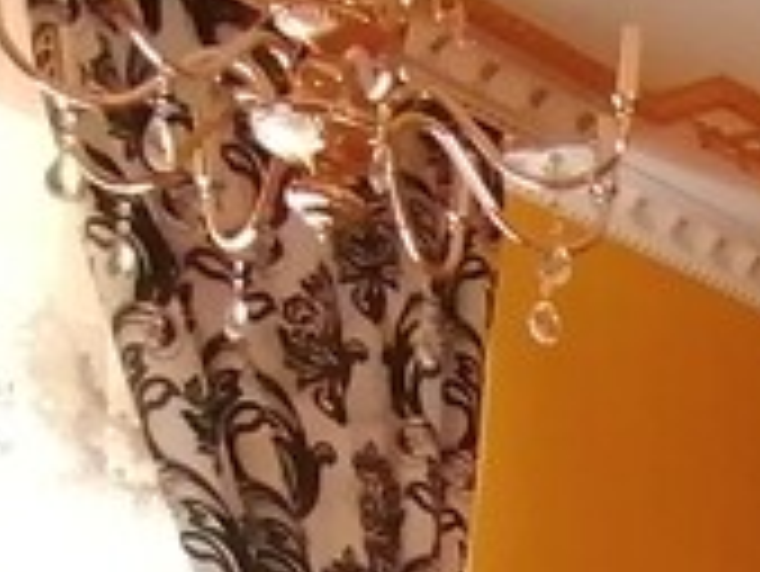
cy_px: 1158
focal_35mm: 103
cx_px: 1403
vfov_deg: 12.6
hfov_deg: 15.9
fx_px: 2263
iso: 160
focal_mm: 2.7
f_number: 2.4
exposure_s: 1/33.3
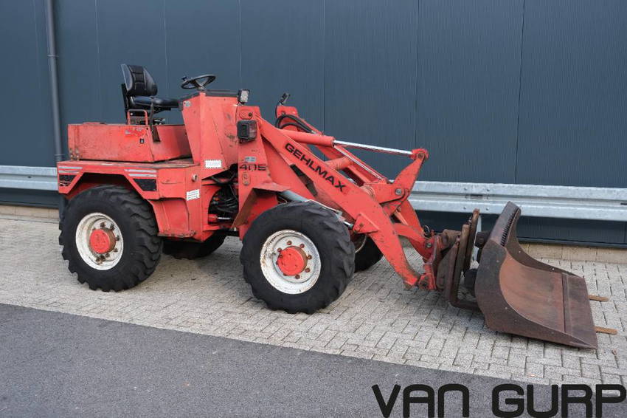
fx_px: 609
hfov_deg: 54.5
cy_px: 209
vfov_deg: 37.8
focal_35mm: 35
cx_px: 314
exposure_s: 1/125
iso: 160
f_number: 4.5
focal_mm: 23.3
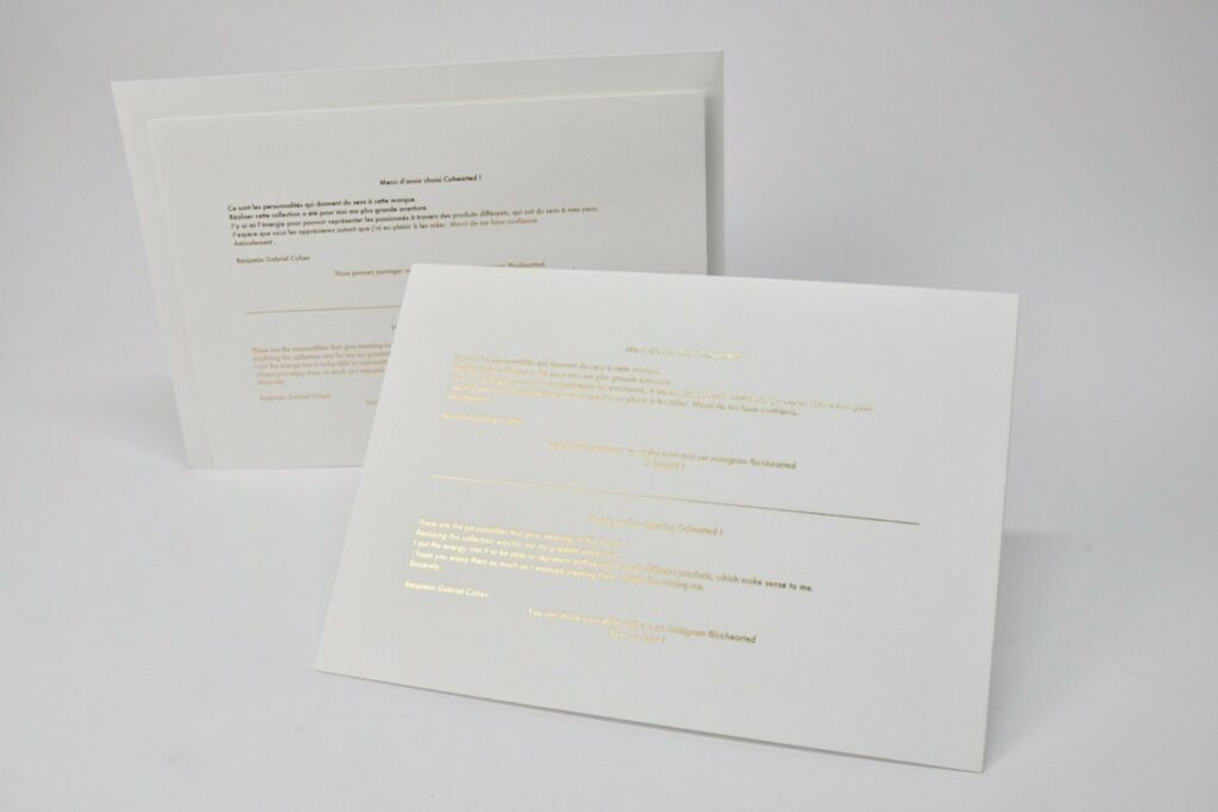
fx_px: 1353
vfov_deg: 33.4
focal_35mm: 40
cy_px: 406
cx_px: 609
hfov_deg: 48.5
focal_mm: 27
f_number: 18
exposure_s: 1/160
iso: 2500
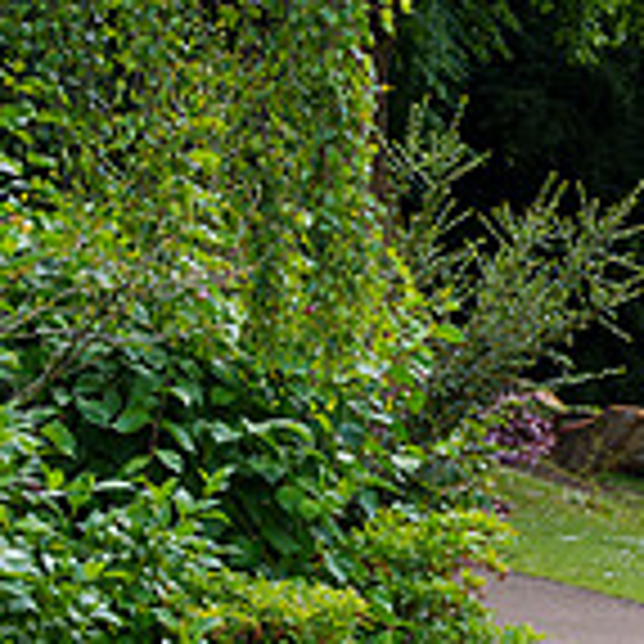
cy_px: 367
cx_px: 1123
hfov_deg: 10.2
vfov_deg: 10.7
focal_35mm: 163
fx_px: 3431
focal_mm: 46
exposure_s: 1/500
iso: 200
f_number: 3.5
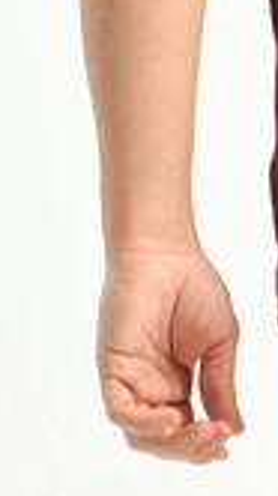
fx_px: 7585
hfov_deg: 2.1
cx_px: 454
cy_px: -209
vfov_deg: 3.7
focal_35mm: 577
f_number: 5.6
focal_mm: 122
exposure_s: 1/160
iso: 100
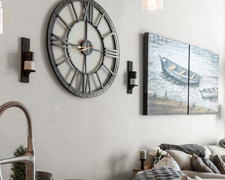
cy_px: 115
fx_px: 380
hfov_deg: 31.6
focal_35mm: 57
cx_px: 198
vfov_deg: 26.6
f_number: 4.5
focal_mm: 10
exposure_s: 1/6400
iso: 800
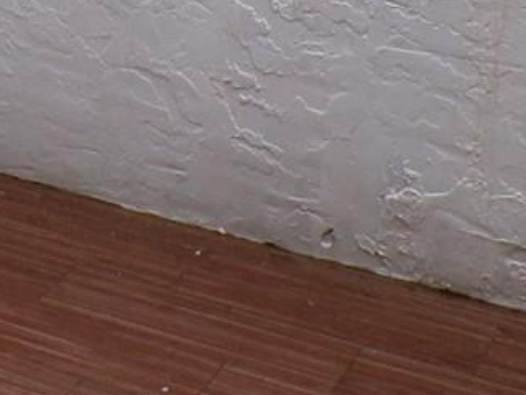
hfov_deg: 15.4
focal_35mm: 120
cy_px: -257
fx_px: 1823
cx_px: -219
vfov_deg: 11.6
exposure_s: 1/56
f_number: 3
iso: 100
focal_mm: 4.3
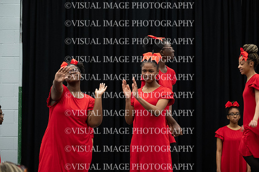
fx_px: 906
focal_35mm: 126
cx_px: 130
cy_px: 86
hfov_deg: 16.3
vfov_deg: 10.9
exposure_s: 1/125
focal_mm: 126
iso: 8000
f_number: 6.3
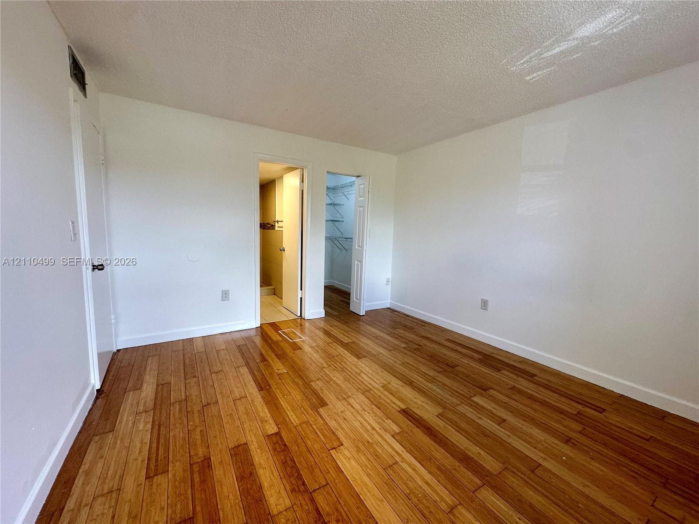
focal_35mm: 14
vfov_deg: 85.7
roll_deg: -1.9
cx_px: 350
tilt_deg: -6.1
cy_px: 262
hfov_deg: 102.1
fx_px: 283
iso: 125
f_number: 2.2
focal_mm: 2.22
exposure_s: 1/120
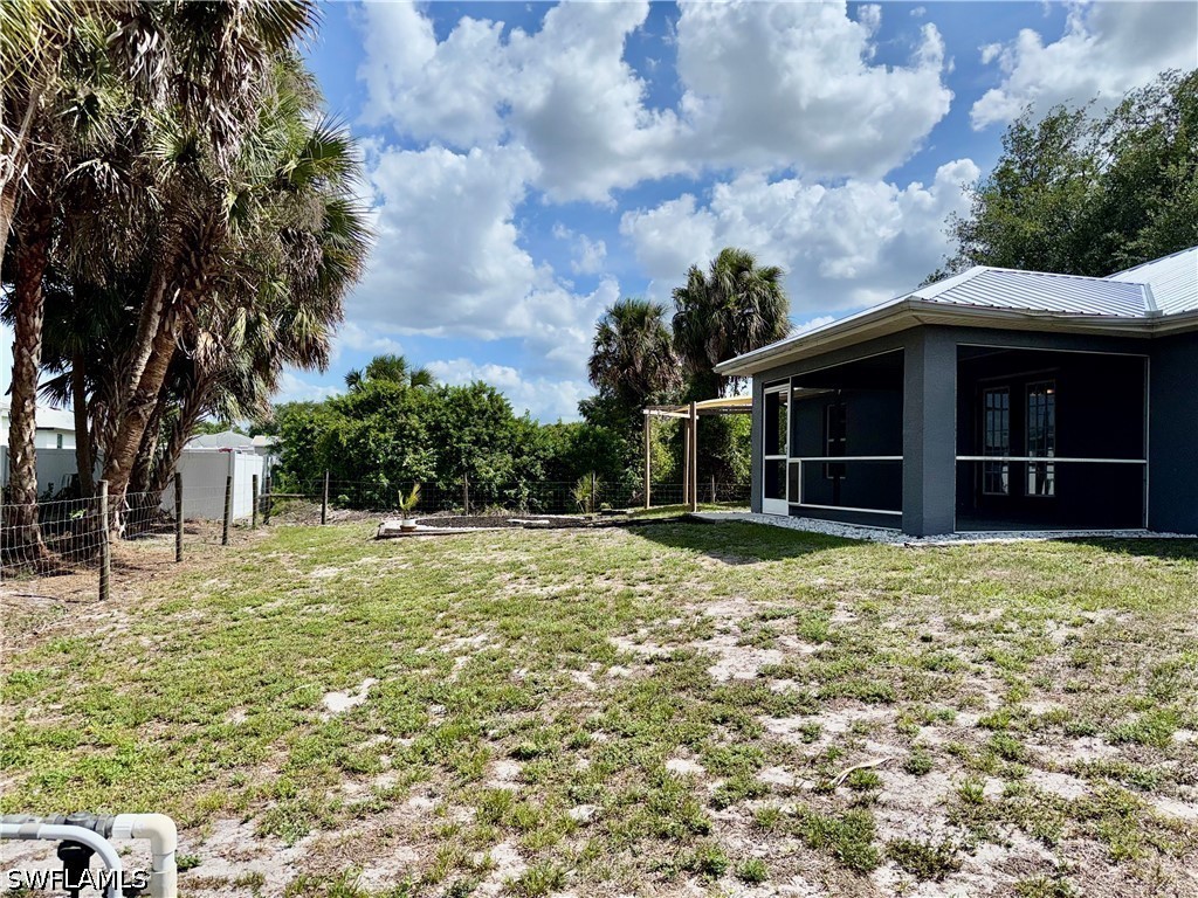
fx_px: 831
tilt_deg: -0.1
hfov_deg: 71.6
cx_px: 599
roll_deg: -0.9
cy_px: 449
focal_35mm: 24
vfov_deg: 56.8
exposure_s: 1/10417
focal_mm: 6.76
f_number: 1.78
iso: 50
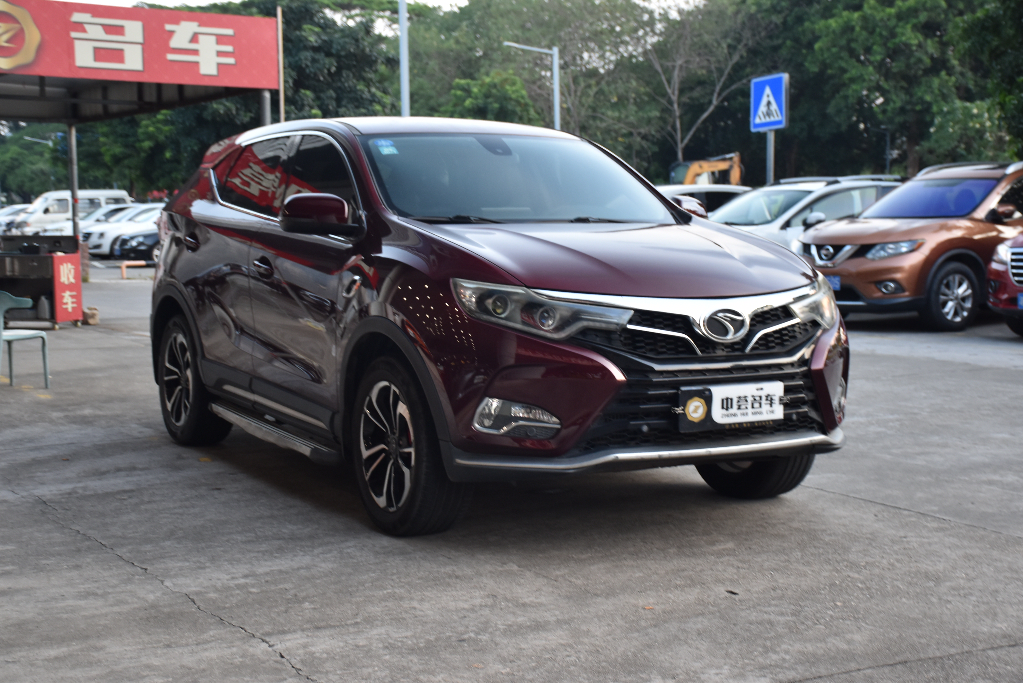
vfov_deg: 25.8
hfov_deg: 37.8
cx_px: 512
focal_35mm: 52
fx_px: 1492
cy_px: 342
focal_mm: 35
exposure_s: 1/60
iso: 400
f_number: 4.2
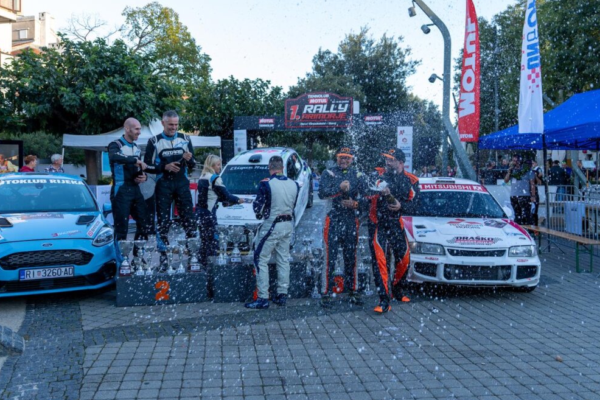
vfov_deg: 42.2
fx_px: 517
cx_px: 281
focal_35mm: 31
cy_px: 167
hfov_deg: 60.2
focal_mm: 24
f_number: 2.8
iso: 320
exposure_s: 1/500
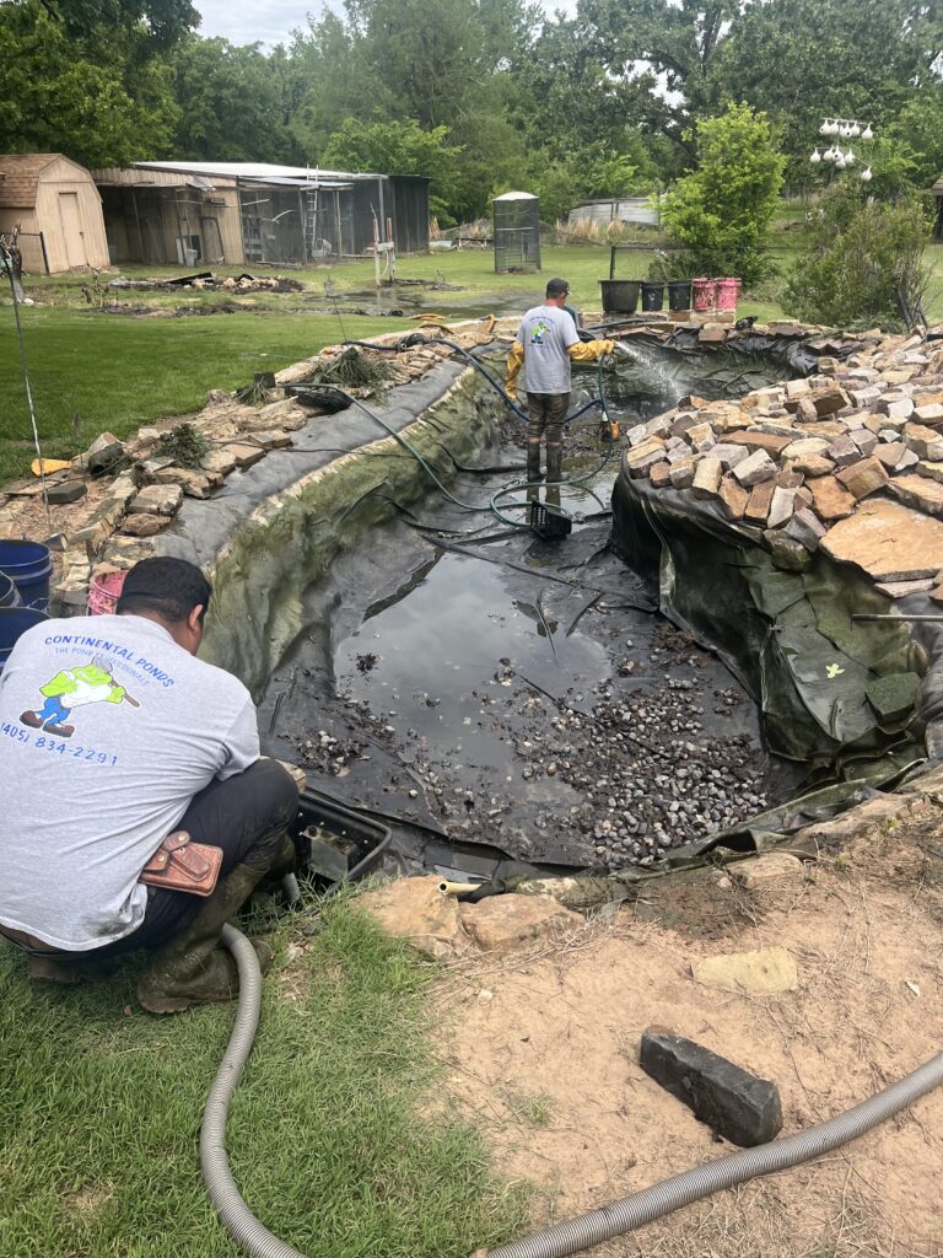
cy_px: 629
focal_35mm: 26
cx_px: 472
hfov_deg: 53.1
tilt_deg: -24.6
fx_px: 944
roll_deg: +0.4
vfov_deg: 67.3
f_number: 1.6
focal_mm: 5.1
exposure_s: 1/1389
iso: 50
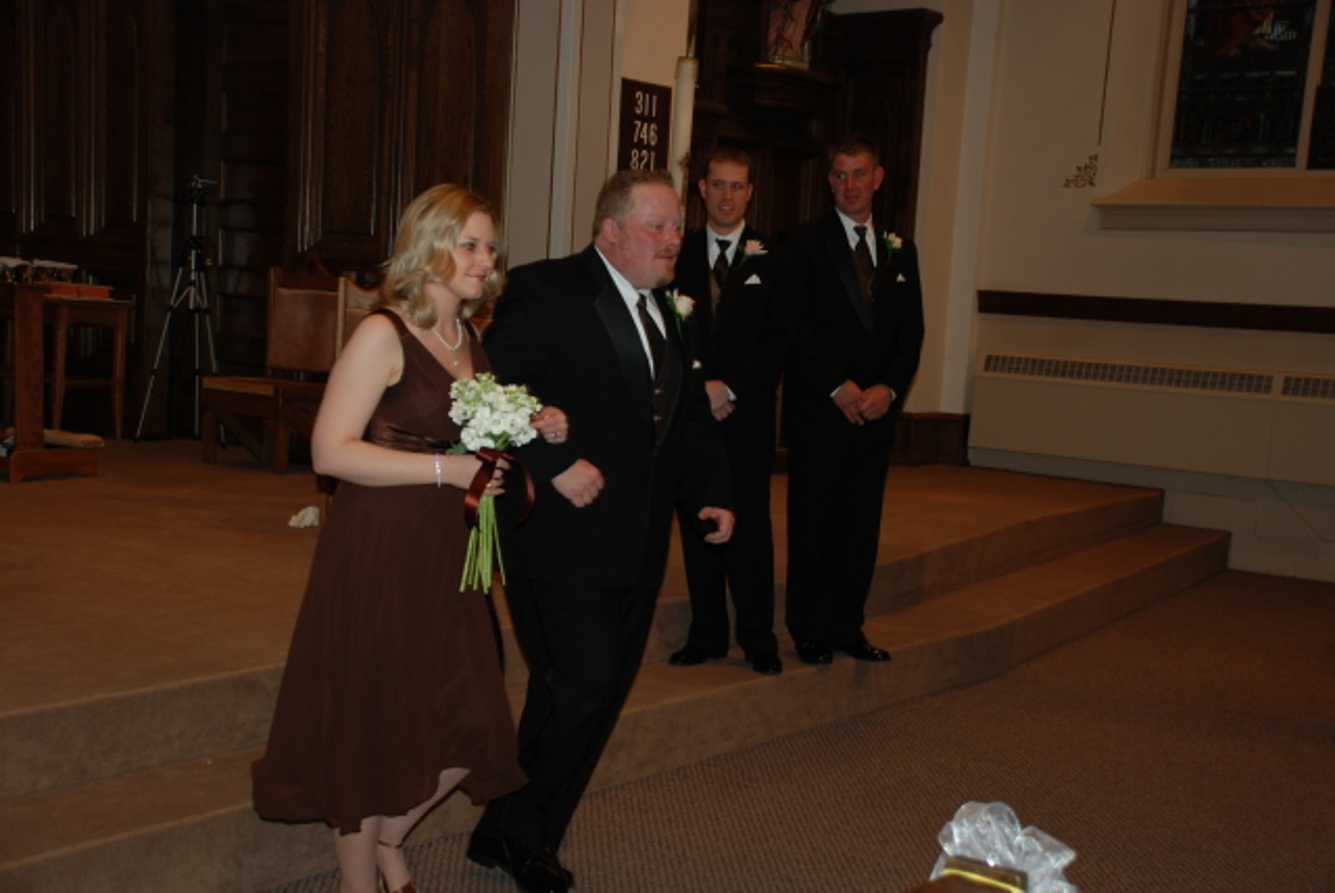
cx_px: 668
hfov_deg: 41.1
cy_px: 446
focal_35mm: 48
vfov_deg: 28.1
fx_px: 1782
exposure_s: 1/60
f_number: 4.2
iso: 200
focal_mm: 32
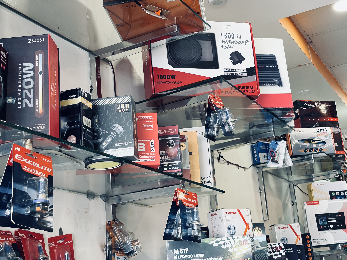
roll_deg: +5.9
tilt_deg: +17.2
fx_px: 521
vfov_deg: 28.0
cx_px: 174
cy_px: 130
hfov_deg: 36.8
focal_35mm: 52
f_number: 1.6
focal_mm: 5.96
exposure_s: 1/50
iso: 125
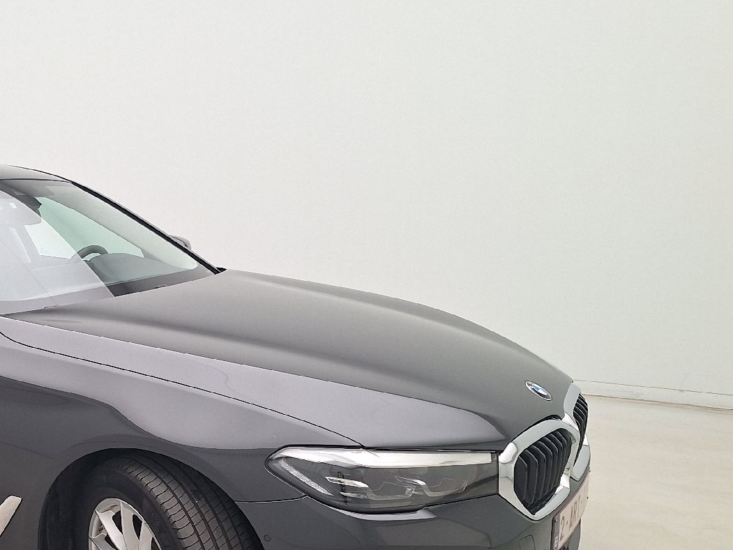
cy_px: 448
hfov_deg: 41.9
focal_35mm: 42
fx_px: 890
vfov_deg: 33.3
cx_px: 105
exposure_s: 1/100
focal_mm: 5.54
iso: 50
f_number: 1.8
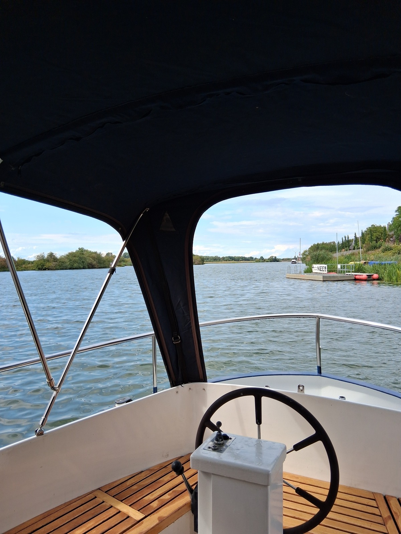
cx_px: 200
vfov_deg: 67.3
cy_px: 267
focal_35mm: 26
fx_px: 402
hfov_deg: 53.1
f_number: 1.8
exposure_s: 1/452
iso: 25
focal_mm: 3.98
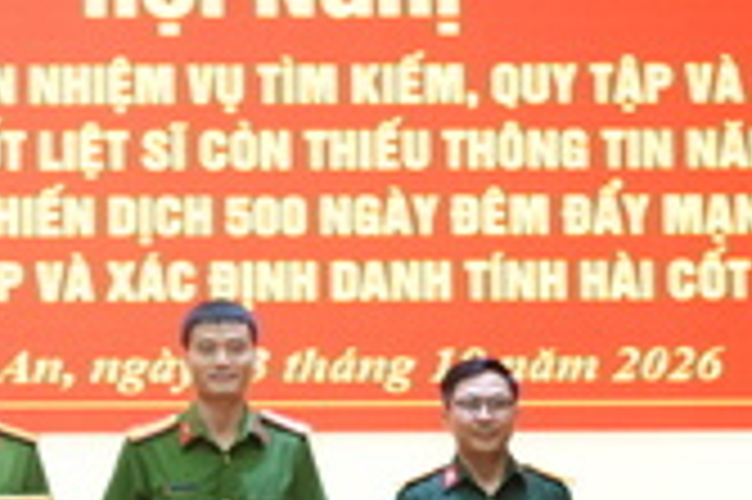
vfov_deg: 7.3
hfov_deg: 10.8
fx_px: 3902
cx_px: -153
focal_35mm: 187
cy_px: 360
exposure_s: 1/100
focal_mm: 52
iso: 2500
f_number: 7.1
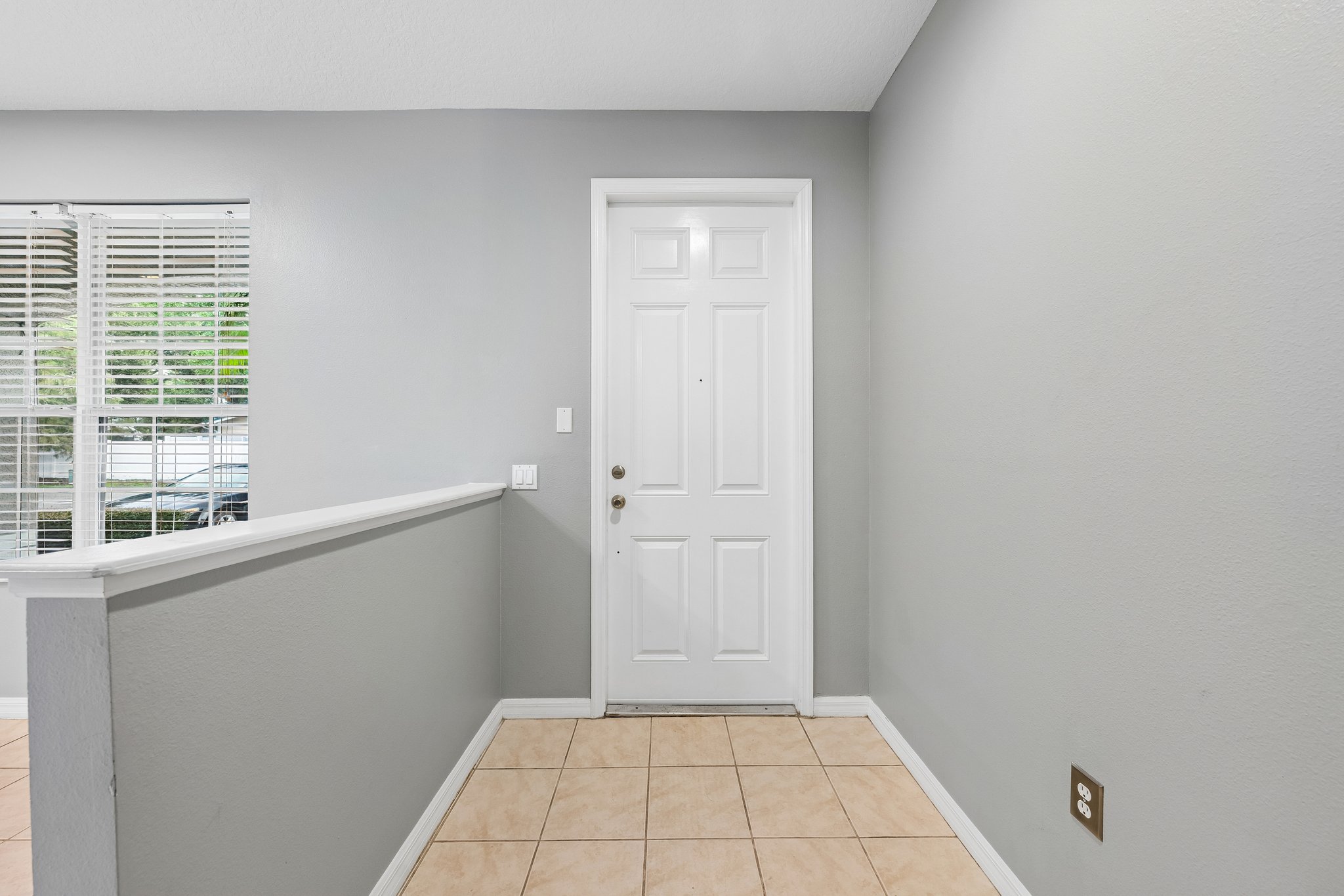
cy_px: 448
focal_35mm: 13
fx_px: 485
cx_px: 672
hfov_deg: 108.3
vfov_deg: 85.4
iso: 800
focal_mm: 13
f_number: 8
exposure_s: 1/10
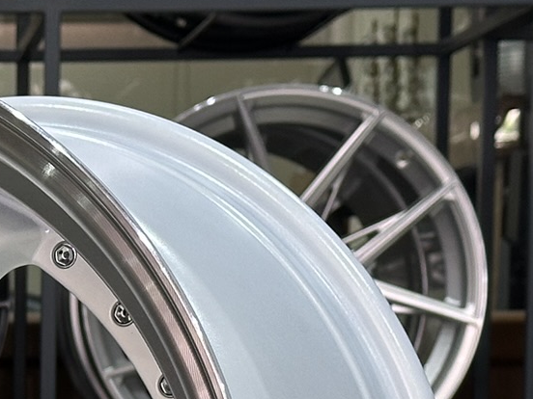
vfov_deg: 8.2
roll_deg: +0.0
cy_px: 610
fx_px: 2741
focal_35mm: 178
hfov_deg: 10.8
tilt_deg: -5.0
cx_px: -177
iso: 80
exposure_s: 1/50
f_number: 1.78
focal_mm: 6.86
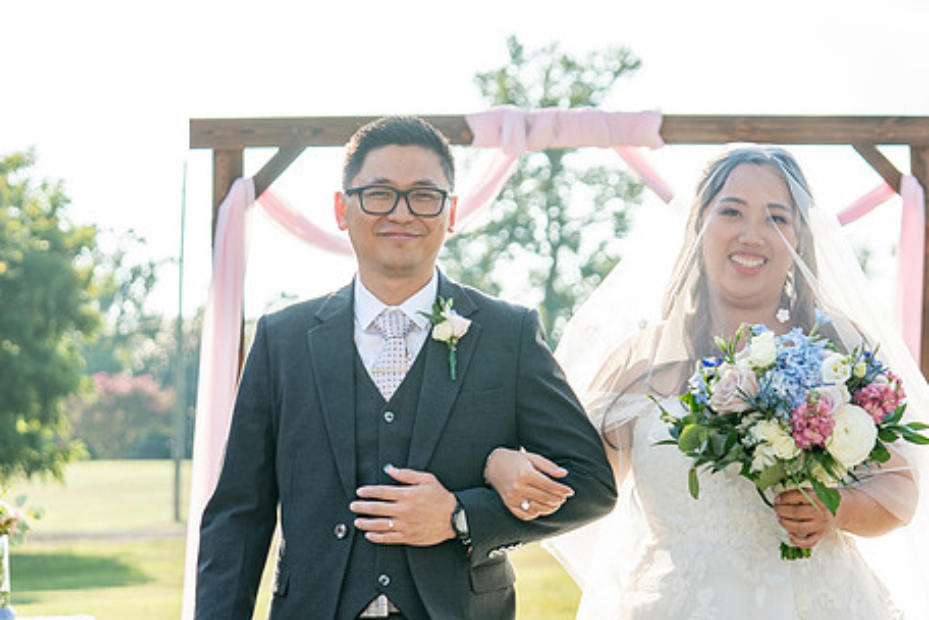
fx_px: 2813
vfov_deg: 12.5
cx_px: 592
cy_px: 471
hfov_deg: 18.7
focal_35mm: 109
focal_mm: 70
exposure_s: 1/250
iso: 100
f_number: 4
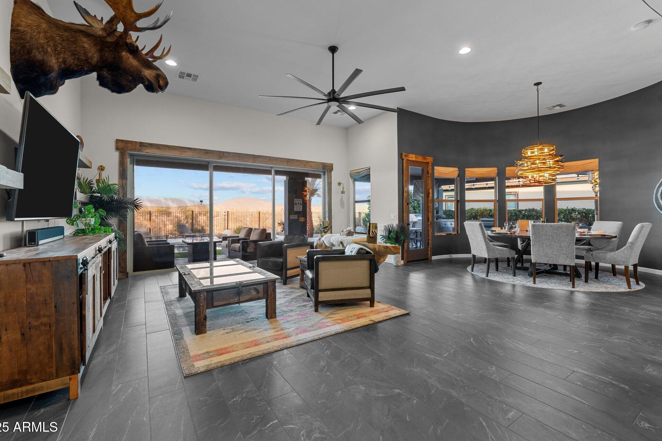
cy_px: 212
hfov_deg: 100.4
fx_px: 276
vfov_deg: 77.3
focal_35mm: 15
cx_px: 333
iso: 400
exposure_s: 1/2.5
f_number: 8
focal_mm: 14
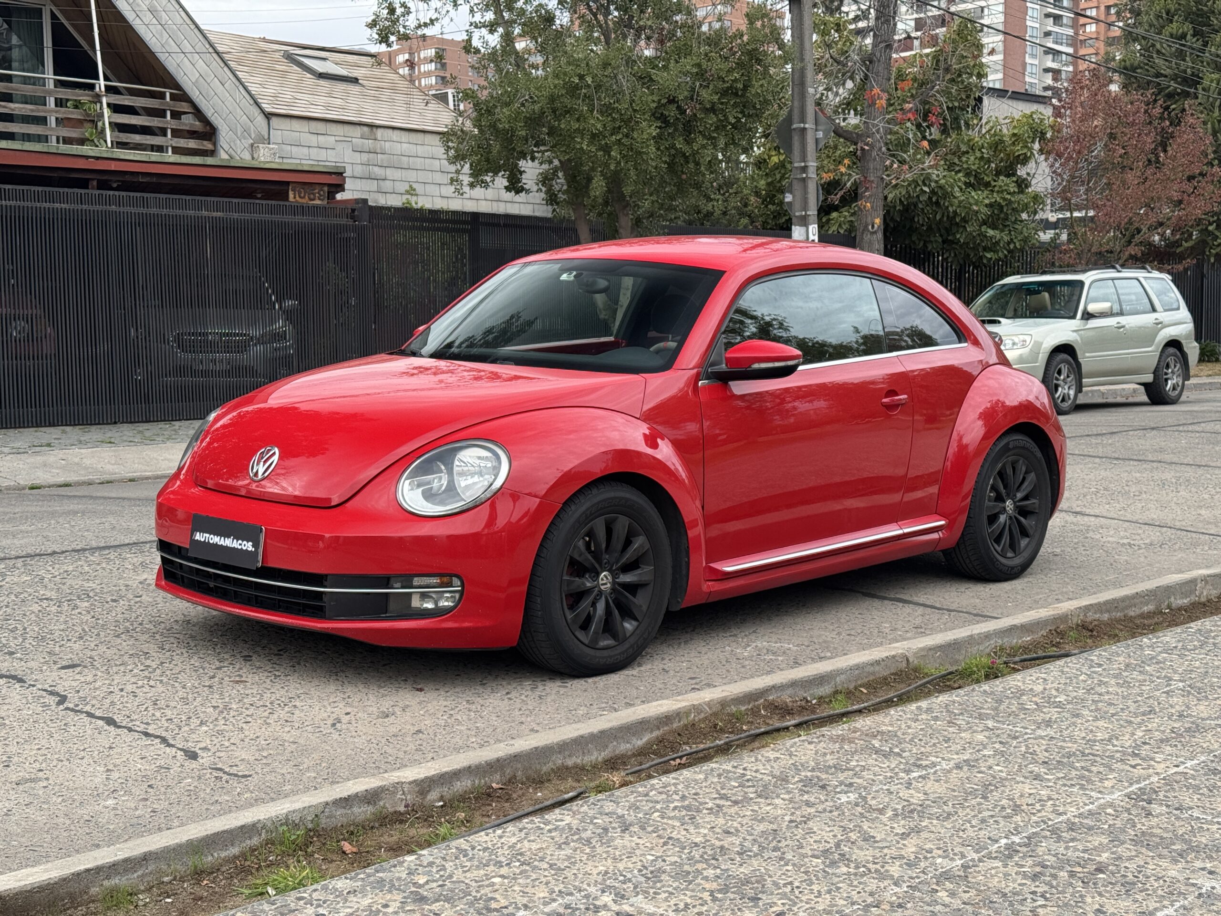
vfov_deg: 30.3
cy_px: 458
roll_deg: +0.4
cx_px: 610
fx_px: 1693
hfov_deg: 39.7
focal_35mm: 48
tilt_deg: -3.7
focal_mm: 6.76
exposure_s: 1/262
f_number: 1.78
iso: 64
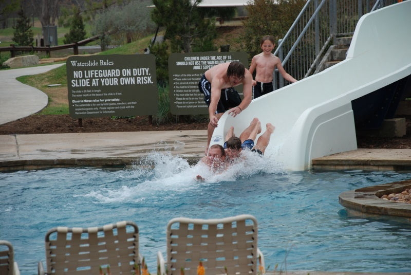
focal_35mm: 168
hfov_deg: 12.2
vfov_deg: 8.2
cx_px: 206
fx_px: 1920
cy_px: 138
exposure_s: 1/500
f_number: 5.6
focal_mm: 112
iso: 360
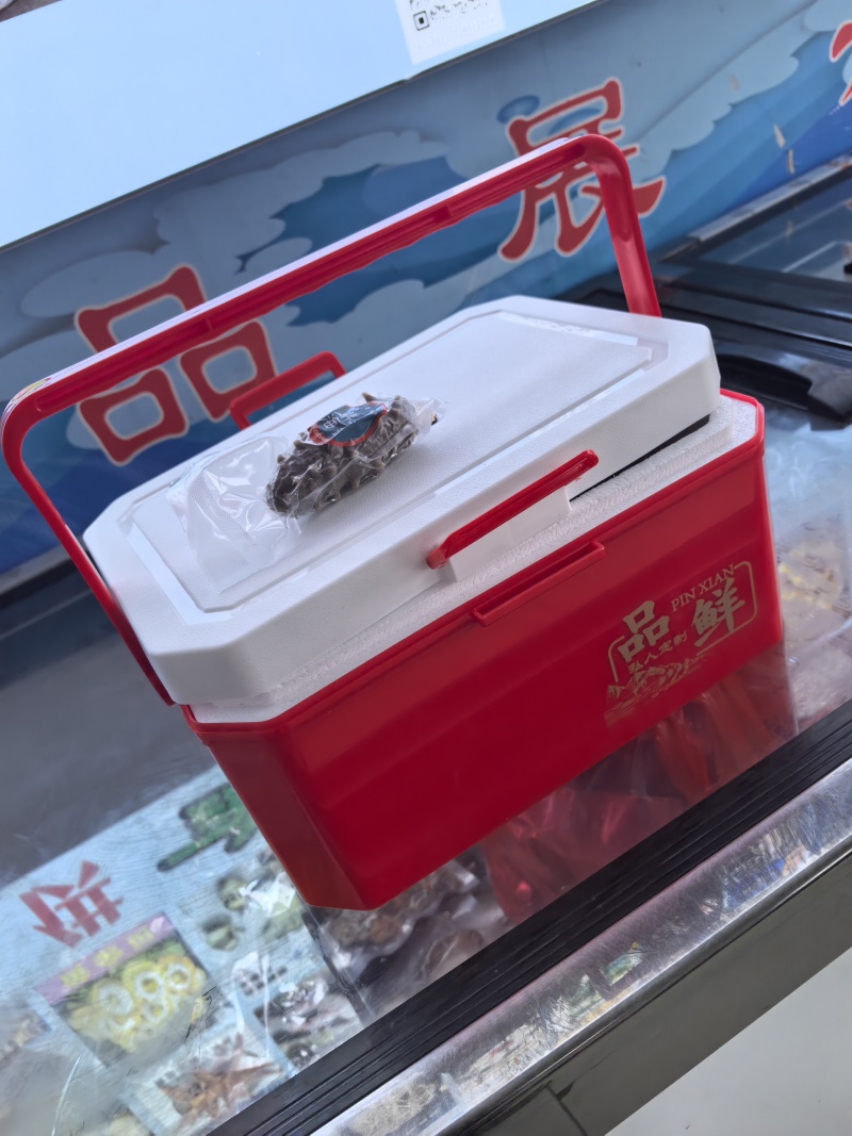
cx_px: 426
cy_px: 568
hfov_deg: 51.3
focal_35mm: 27
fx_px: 886
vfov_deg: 65.3
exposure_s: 1/101
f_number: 2
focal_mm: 6.98
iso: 50
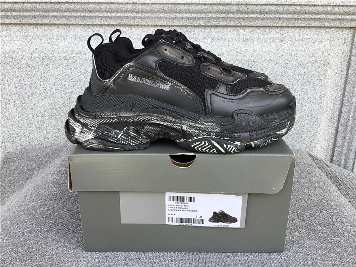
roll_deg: +0.1
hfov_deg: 58.4
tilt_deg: -19.3
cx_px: 178
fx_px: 319
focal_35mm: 31
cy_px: 134
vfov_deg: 45.4
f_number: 2.4
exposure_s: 1/155
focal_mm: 3.3
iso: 25
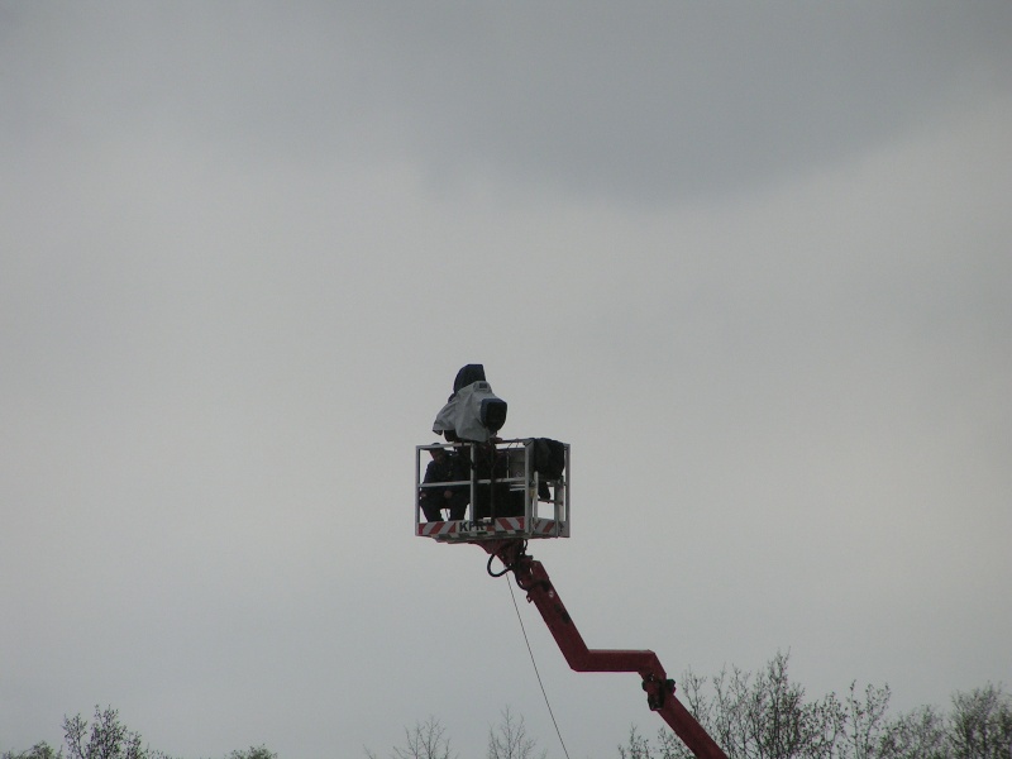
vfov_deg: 3.9
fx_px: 11109
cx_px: 506
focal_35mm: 380
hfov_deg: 5.2
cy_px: 380
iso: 50
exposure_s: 1/640
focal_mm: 58
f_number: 4.5
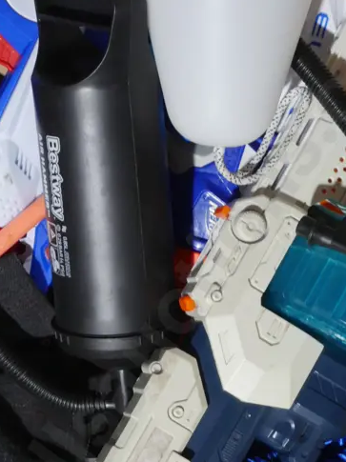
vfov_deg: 15.0
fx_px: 1748
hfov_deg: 11.3
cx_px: 155
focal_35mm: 131
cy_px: 343
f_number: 5.4
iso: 800
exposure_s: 1/80
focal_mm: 31
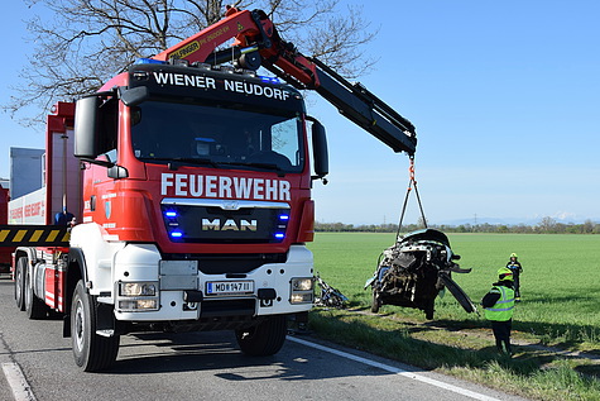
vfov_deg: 40.0
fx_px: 550
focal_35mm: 33
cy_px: 200
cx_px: 300
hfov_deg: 57.2
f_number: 9
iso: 200
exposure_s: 1/320
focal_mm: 22
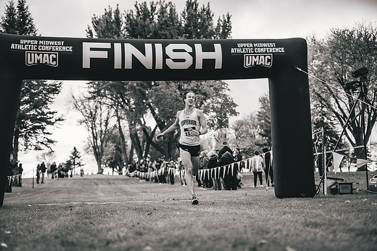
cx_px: 188
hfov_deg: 37.4
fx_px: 556
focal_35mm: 53
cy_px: 126
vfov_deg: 25.5
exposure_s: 1/3200
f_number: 2
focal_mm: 52
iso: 200
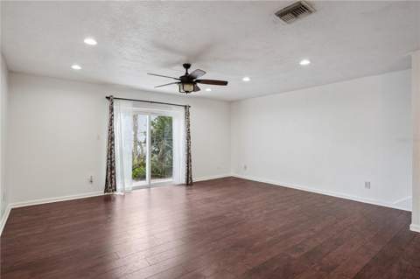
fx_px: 216
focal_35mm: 18
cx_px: 210
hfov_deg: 88.5
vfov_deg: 65.8
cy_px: 140
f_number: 9
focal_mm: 18.5
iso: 200
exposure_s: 1/6
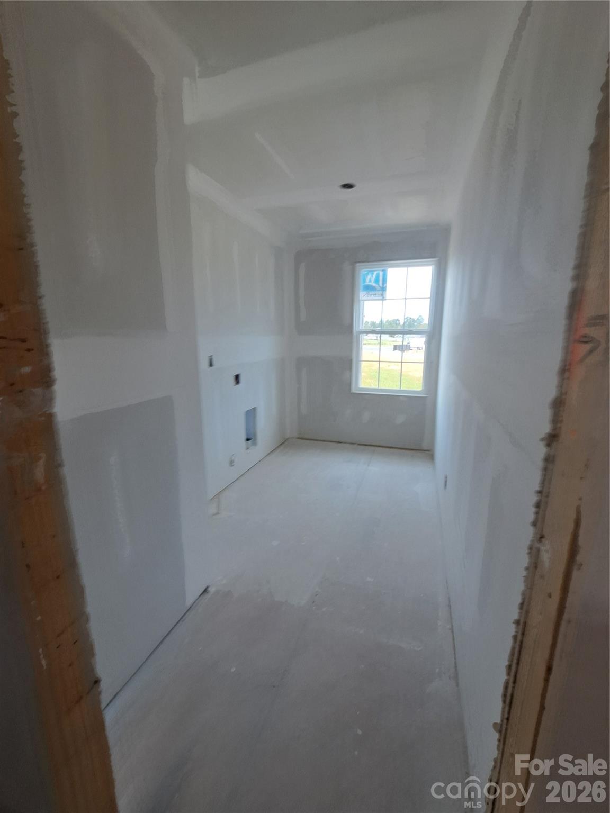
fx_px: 305
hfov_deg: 89.9
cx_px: 305
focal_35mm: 13
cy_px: 406
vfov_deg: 106.2
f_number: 2.2
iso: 50
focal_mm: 1.74
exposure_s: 1/40
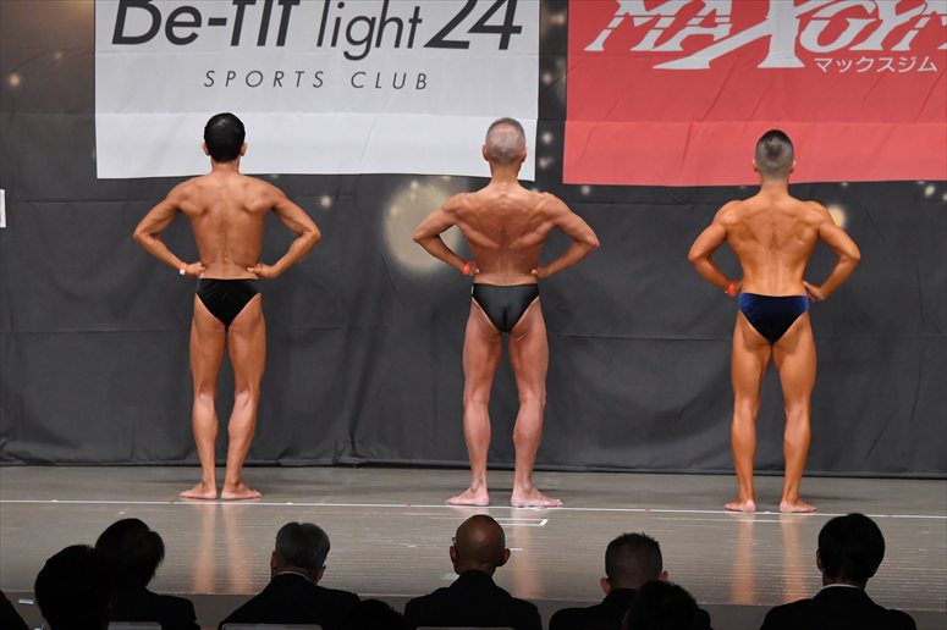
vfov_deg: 8.2
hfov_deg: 12.2
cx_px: 474
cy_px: 315
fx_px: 4417
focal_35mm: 168
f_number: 5.6
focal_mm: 112
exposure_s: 1/400
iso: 5000
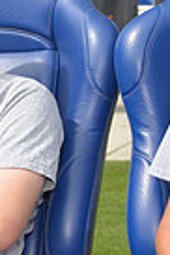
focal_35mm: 136
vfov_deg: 15.1
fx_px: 966
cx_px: 435
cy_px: 126
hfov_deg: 8.9
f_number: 5
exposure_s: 1/800
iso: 200
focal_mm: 32
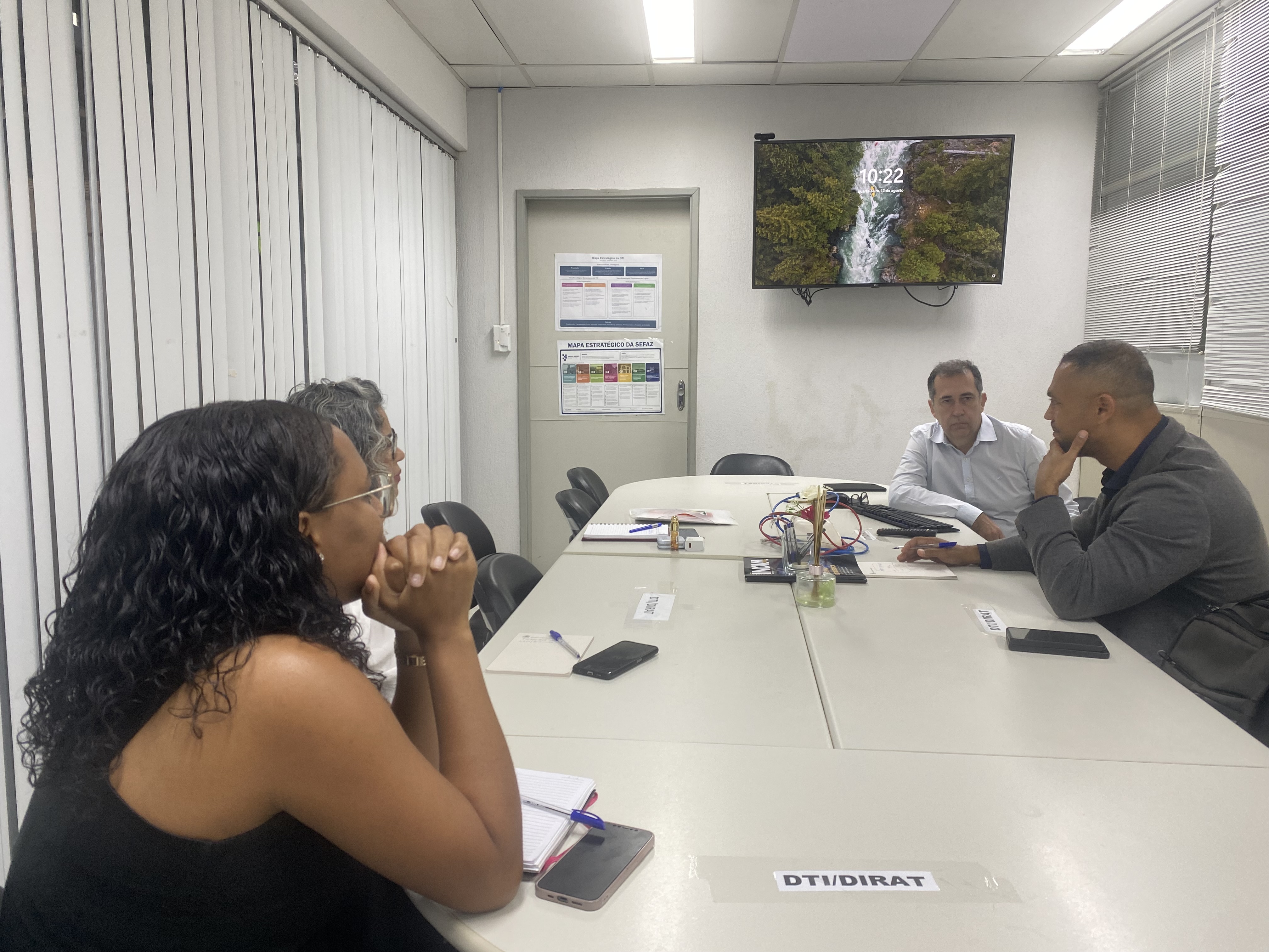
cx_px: 634
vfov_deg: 53.1
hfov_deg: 67.3
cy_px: 476
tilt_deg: -5.4
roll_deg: -0.7
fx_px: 953
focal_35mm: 26
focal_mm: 4.25
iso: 80
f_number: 1.8
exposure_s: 1/60
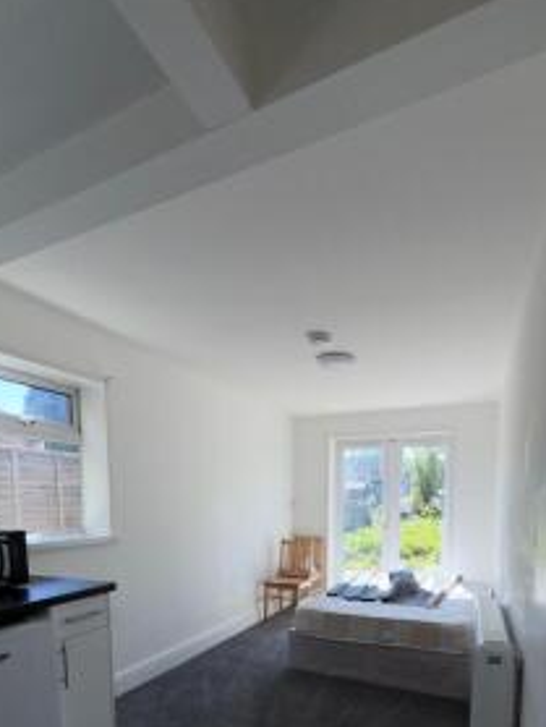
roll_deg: -0.3
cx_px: 327
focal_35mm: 22
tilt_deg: -6.0
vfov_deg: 70.7
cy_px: 553
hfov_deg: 60.7
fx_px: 462
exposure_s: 1/155
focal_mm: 2.22
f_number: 2.2
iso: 16
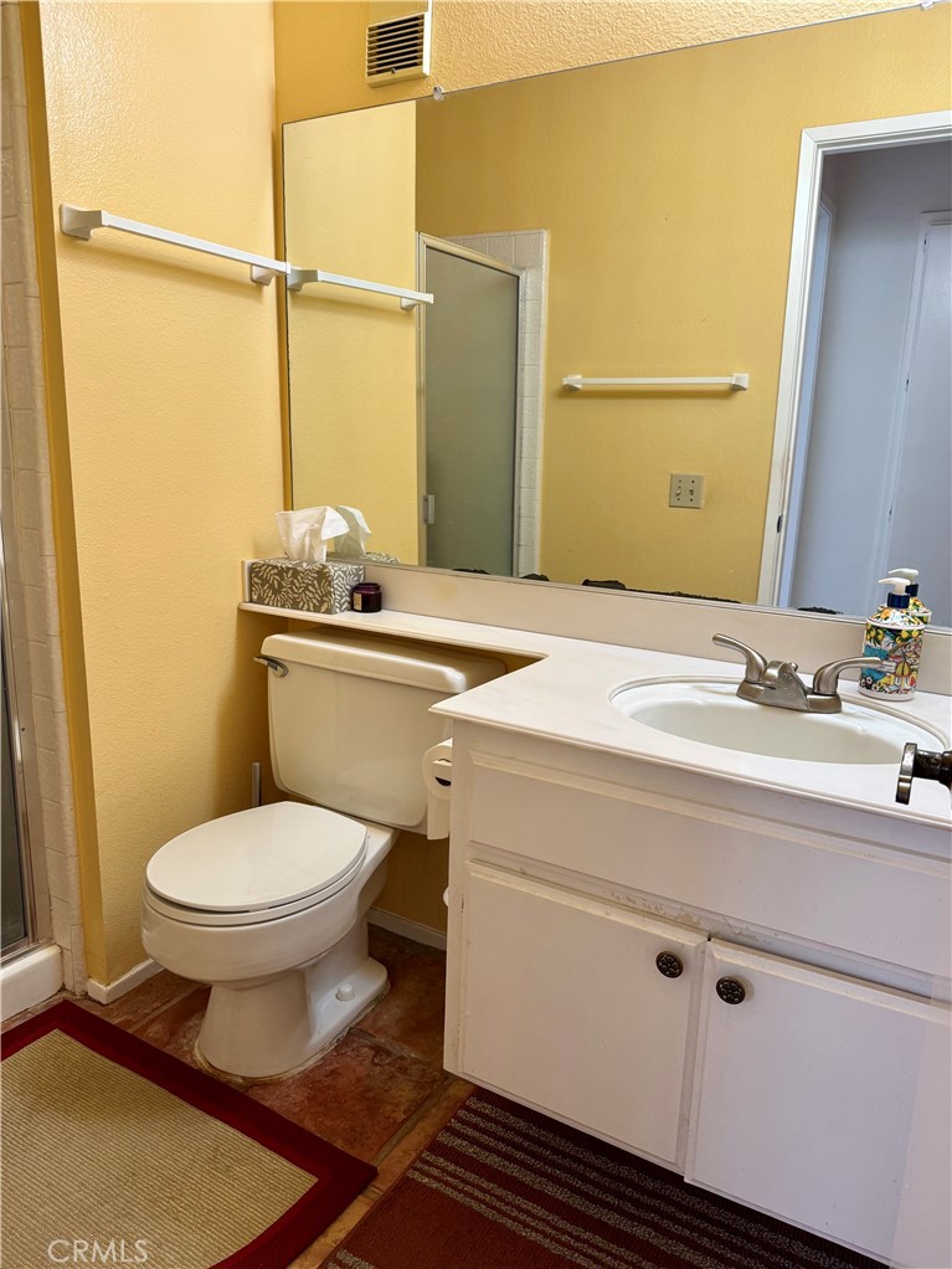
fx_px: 880
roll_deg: -1.8
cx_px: 476
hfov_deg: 56.8
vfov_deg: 71.6
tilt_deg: -12.5
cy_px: 634
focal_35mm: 24
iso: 125
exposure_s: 1/60
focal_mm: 6.76
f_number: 1.78
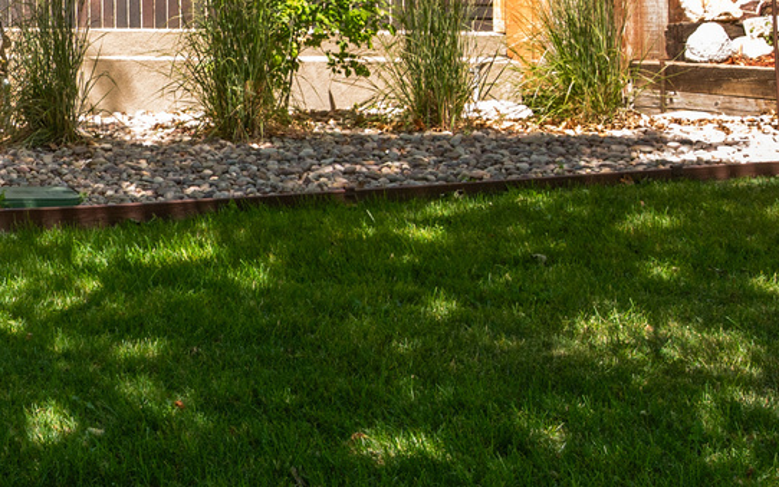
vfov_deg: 15.9
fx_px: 1676
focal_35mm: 79
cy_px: -97
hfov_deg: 20.6
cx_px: -516
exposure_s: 1/250
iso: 500
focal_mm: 20.5
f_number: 7.1
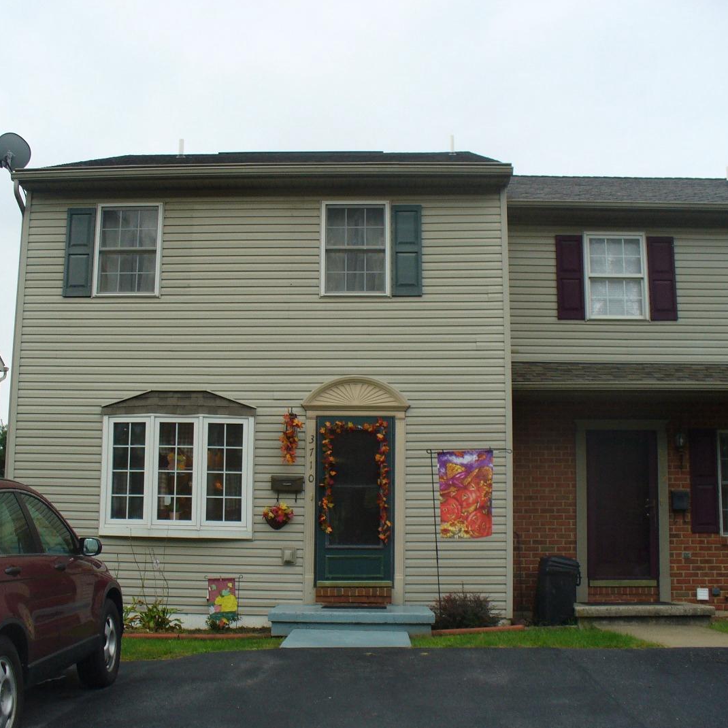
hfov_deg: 38.3
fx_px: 1047
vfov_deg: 38.3
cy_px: 365
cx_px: 333
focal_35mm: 44
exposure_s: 1/50
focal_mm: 6.1
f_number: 2.8
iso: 80
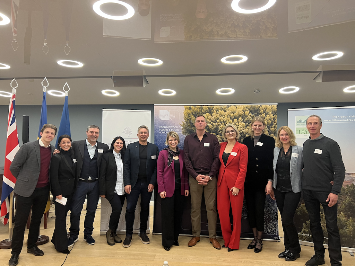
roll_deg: -0.6
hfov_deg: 67.3
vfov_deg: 53.1
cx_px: 178
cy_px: 133
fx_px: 267
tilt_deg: +1.7
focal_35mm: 26
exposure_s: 1/50
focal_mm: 5.7
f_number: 1.5
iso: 125
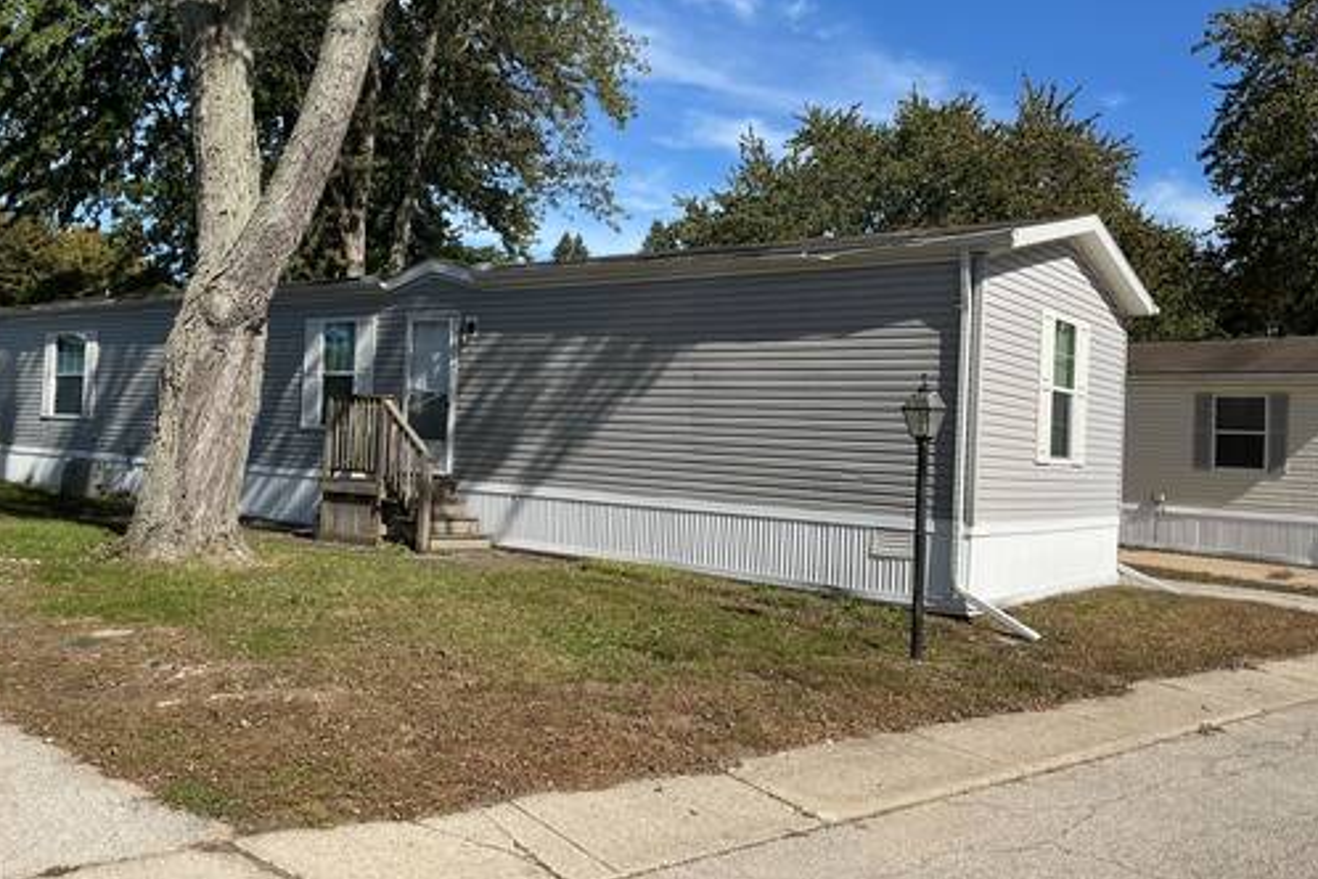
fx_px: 1135
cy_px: 416
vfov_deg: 42.3
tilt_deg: +3.5
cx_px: 651
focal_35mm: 31
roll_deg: -2.6
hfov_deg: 60.3
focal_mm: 3
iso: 25
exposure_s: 1/1984
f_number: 1.8
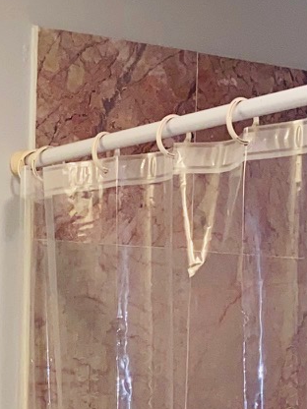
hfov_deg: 11.4
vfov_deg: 14.9
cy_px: 540
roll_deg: -0.6
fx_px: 1490
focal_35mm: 126
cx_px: -100
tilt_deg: -3.2
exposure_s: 1/24
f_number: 1.8
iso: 40
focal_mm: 4.25
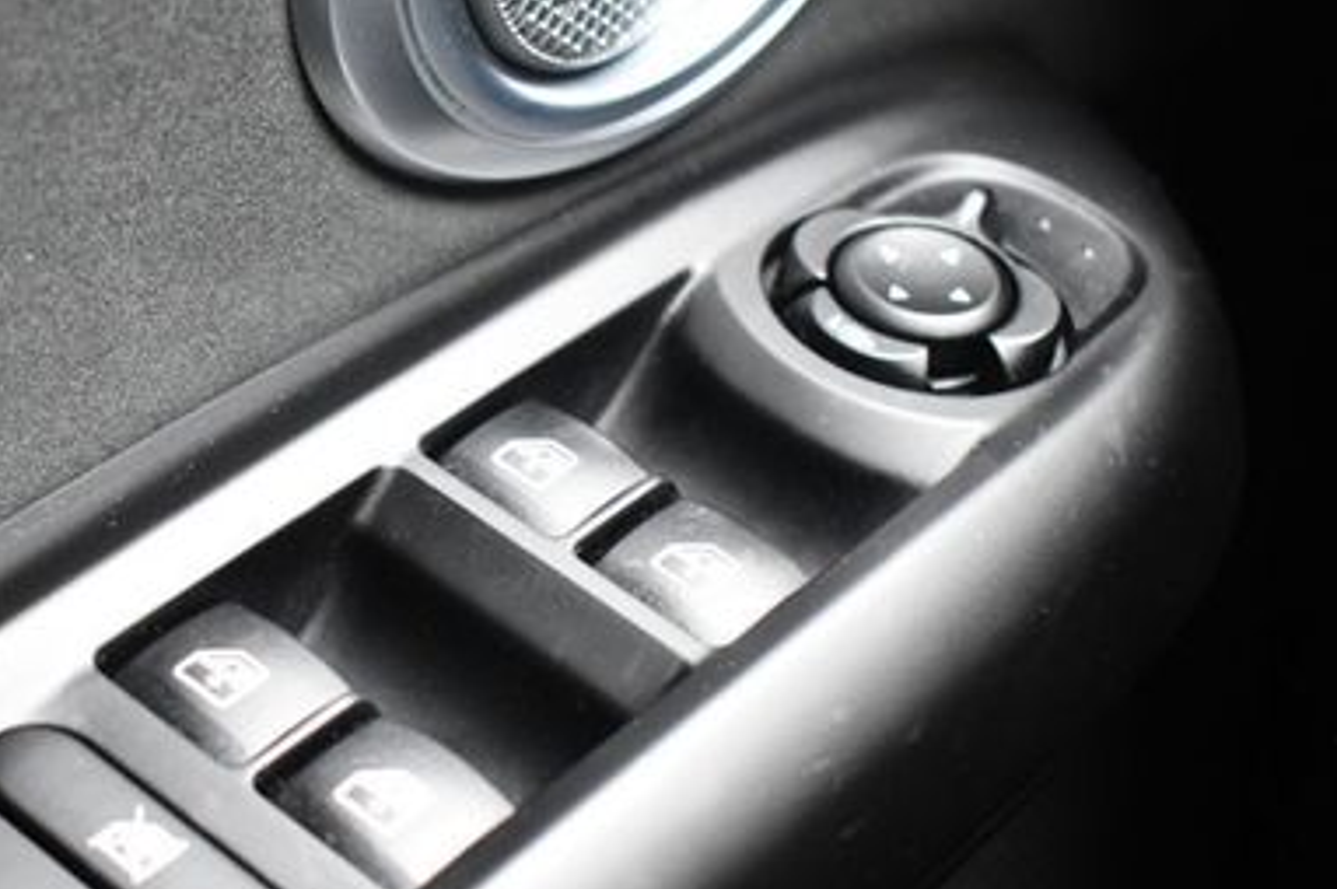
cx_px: 494
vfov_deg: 17.7
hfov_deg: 26.2
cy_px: 570
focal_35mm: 77
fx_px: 2857
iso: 3200
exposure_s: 1/60
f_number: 4.2
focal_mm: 31
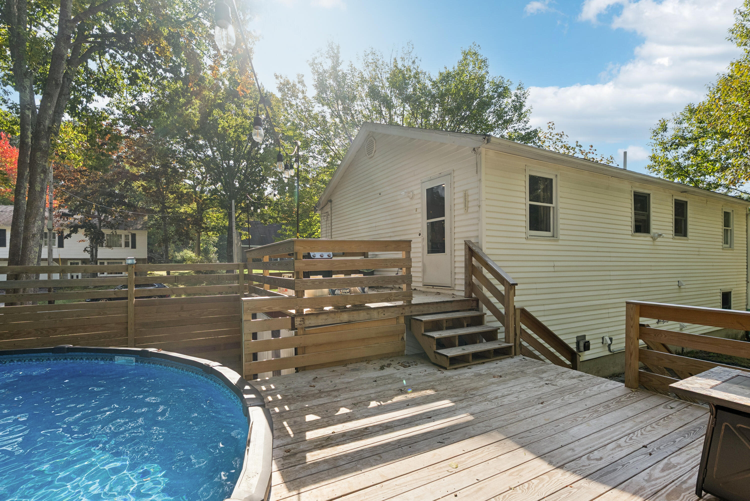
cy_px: 250
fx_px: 333
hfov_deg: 96.7
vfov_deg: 73.8
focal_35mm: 16
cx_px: 375
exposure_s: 1/400
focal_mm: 16
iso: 320
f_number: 7.1
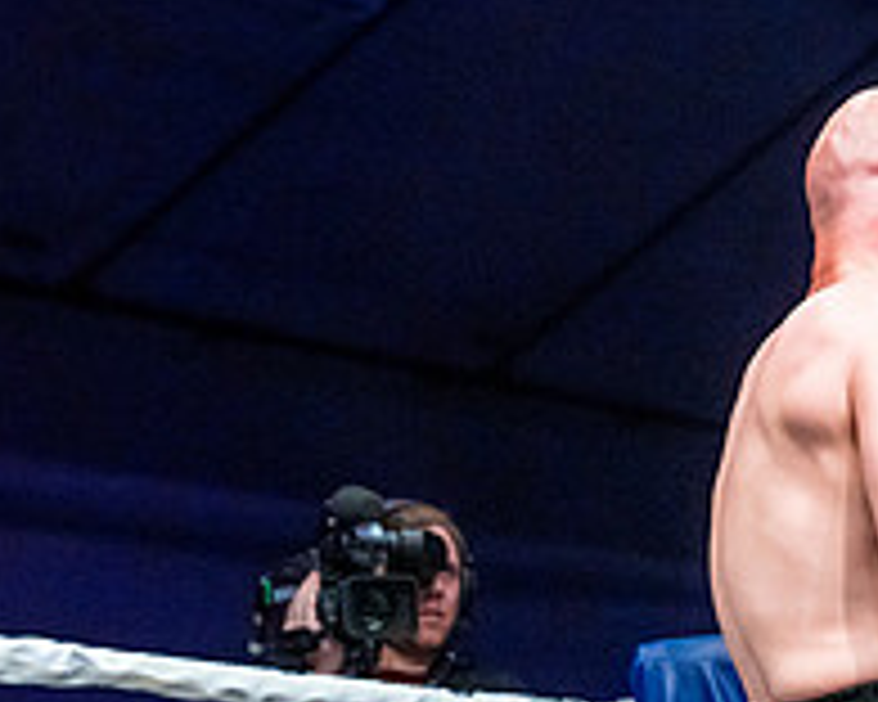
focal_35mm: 195
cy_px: 506
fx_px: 5067
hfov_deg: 9.8
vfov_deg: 7.9
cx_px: 973
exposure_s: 1/1000
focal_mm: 70
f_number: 4
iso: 4000
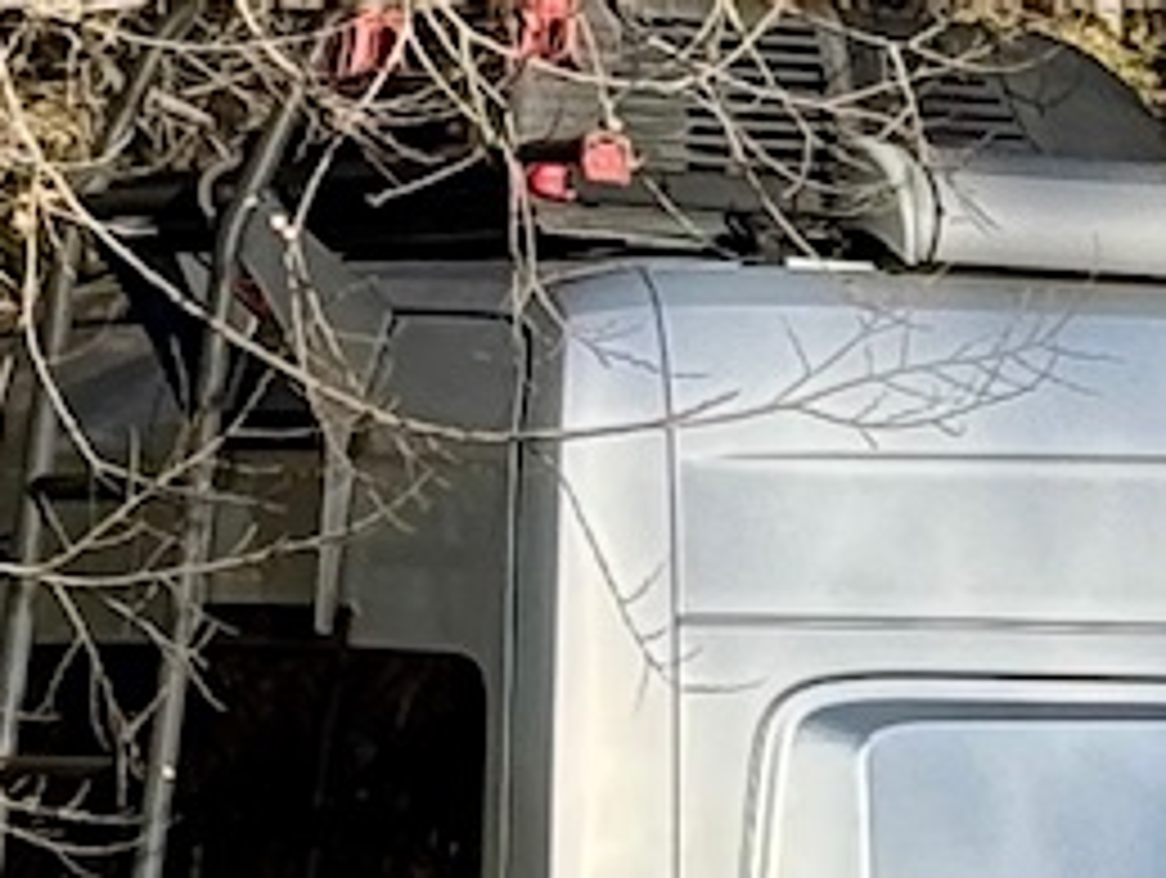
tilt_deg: -3.5
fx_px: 12784
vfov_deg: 3.9
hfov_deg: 5.2
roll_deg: -0.9
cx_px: 1855
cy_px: 1432
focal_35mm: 379
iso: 64
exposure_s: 1/2611
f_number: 1.78
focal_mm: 6.76
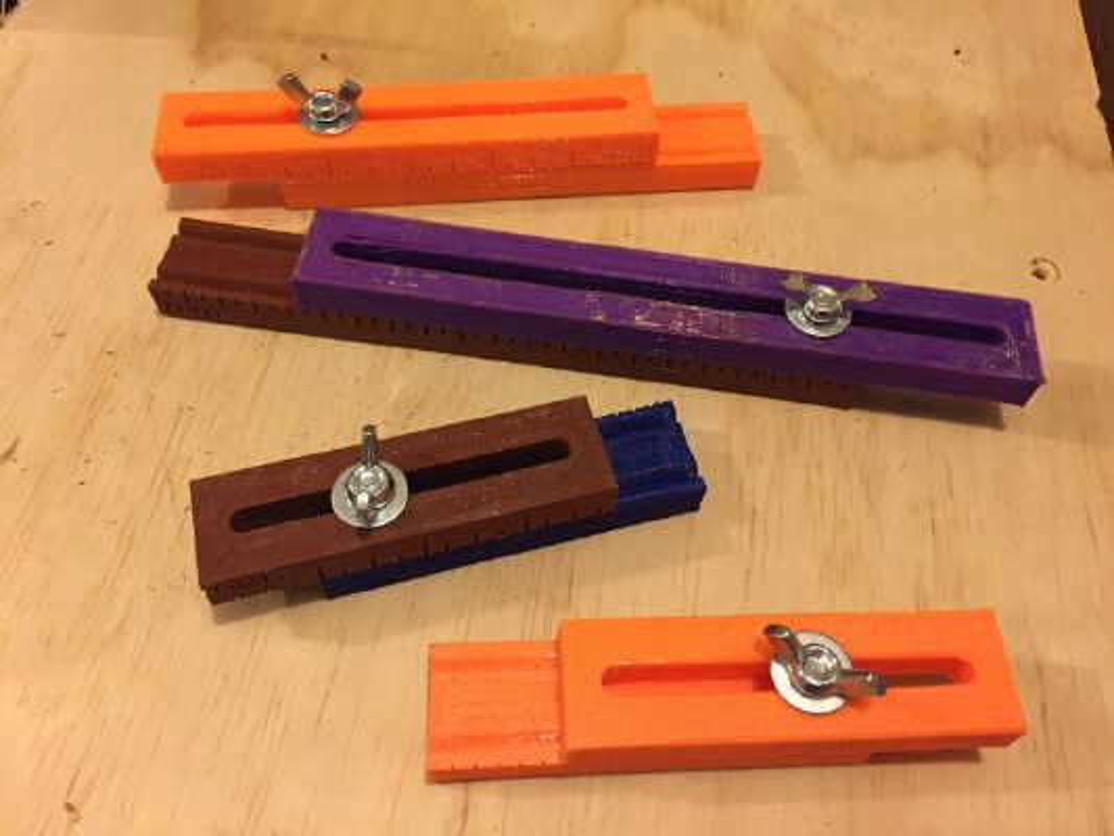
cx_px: 557
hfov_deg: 61.6
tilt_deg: -58.2
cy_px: 418
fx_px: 933
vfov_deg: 48.2
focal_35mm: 29
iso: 250
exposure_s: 1/30
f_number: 2.2
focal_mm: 4.15
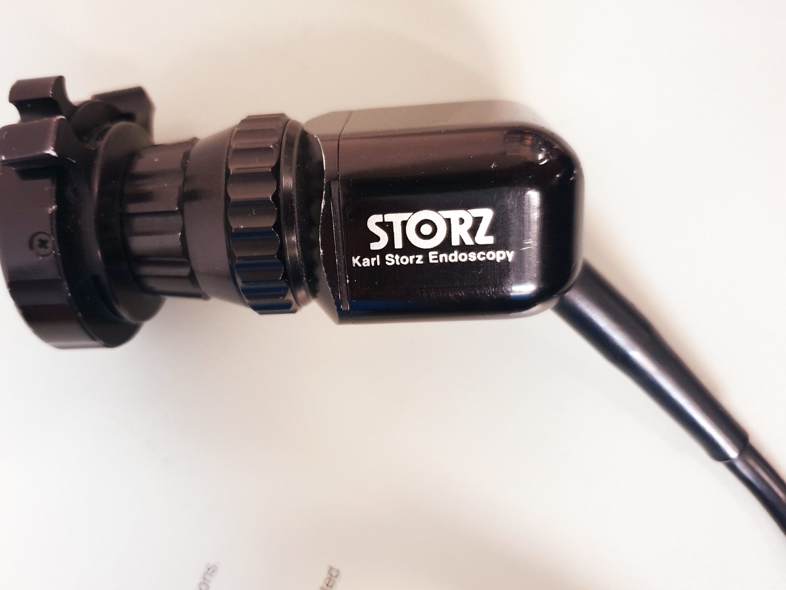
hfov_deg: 59.8
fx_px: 681
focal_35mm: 30
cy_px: 264
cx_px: 351
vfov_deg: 46.7
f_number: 1.5
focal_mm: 4.3
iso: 320
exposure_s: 1/50
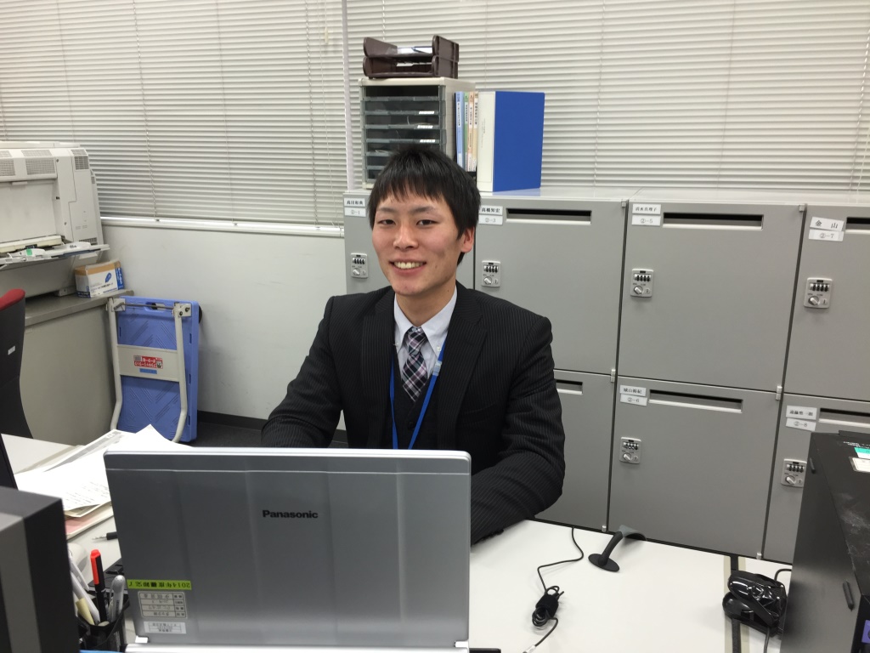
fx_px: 729
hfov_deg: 61.7
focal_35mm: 29
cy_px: 326
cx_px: 435
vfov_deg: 48.2
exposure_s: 1/30
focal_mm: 4.15
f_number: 2.2
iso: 40
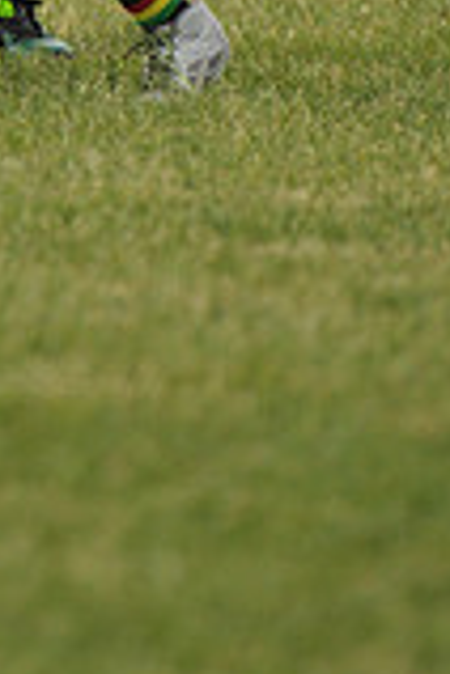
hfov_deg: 1.0
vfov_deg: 1.5
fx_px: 25929
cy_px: -407
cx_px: -276
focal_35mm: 1383
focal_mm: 380
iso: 800
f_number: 4
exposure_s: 1/3200
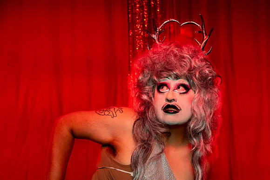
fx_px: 470
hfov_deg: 32.0
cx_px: 161
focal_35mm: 63
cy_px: 108
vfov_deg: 21.6
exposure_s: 1/250
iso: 4000
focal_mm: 52
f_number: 4.5
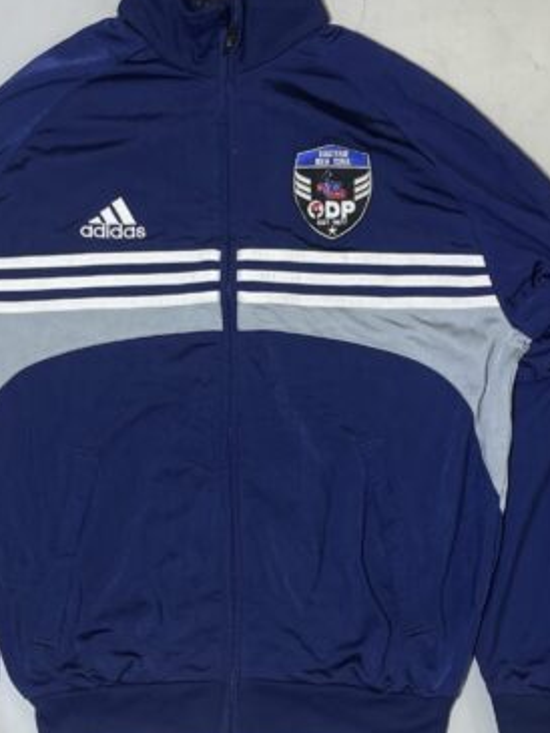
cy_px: 385
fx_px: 805
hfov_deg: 37.6
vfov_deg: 48.9
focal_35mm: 38
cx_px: 227
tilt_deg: -88.4
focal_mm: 4.2
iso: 40
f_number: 1.6
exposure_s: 1/100
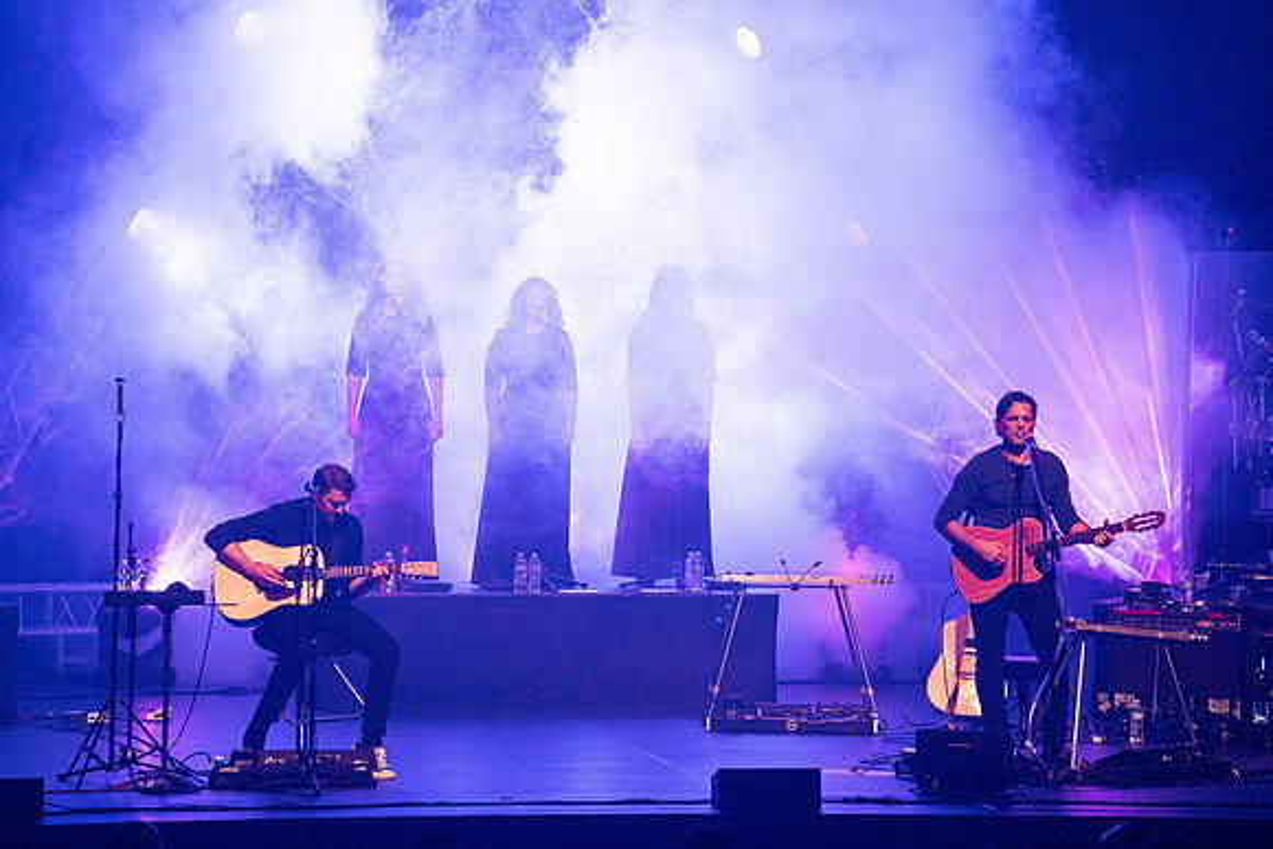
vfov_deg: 6.9
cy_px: 424
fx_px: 7074
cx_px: 636
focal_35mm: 200
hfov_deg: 10.3
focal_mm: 200
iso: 6400
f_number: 5.6
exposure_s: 1/250
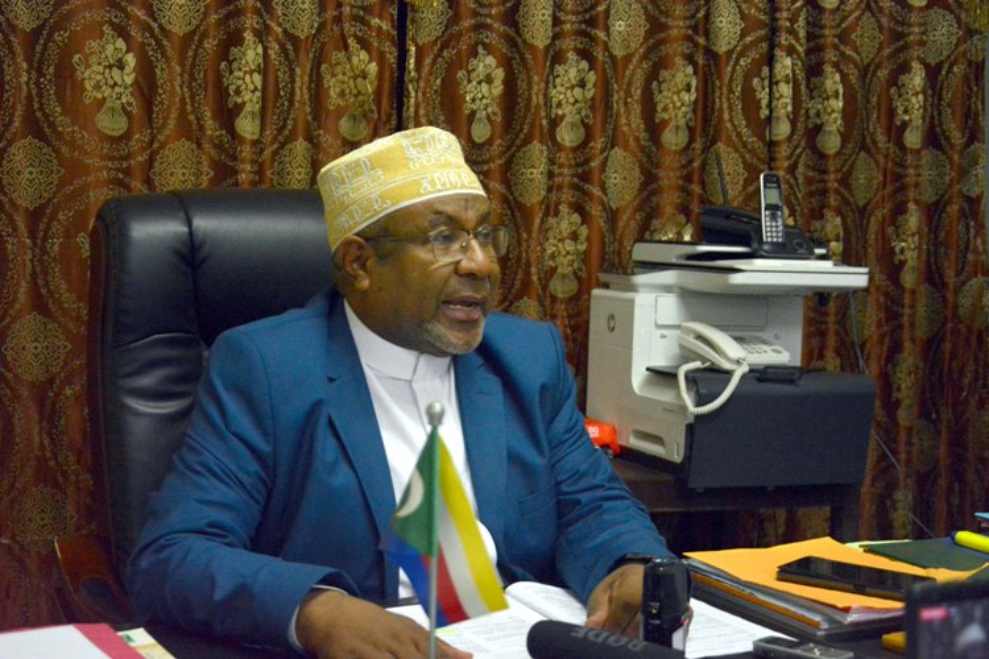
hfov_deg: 37.9
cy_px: 330
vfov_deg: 25.8
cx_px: 494
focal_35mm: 52
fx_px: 1442
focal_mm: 35
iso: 3200
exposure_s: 1/60
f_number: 4.5
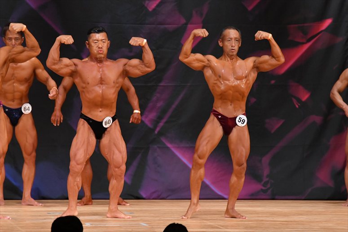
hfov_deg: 7.2
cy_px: 116
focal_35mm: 285
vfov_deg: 4.8
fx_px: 2754
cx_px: 174
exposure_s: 1/400
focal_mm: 190
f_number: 5.6
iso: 5000
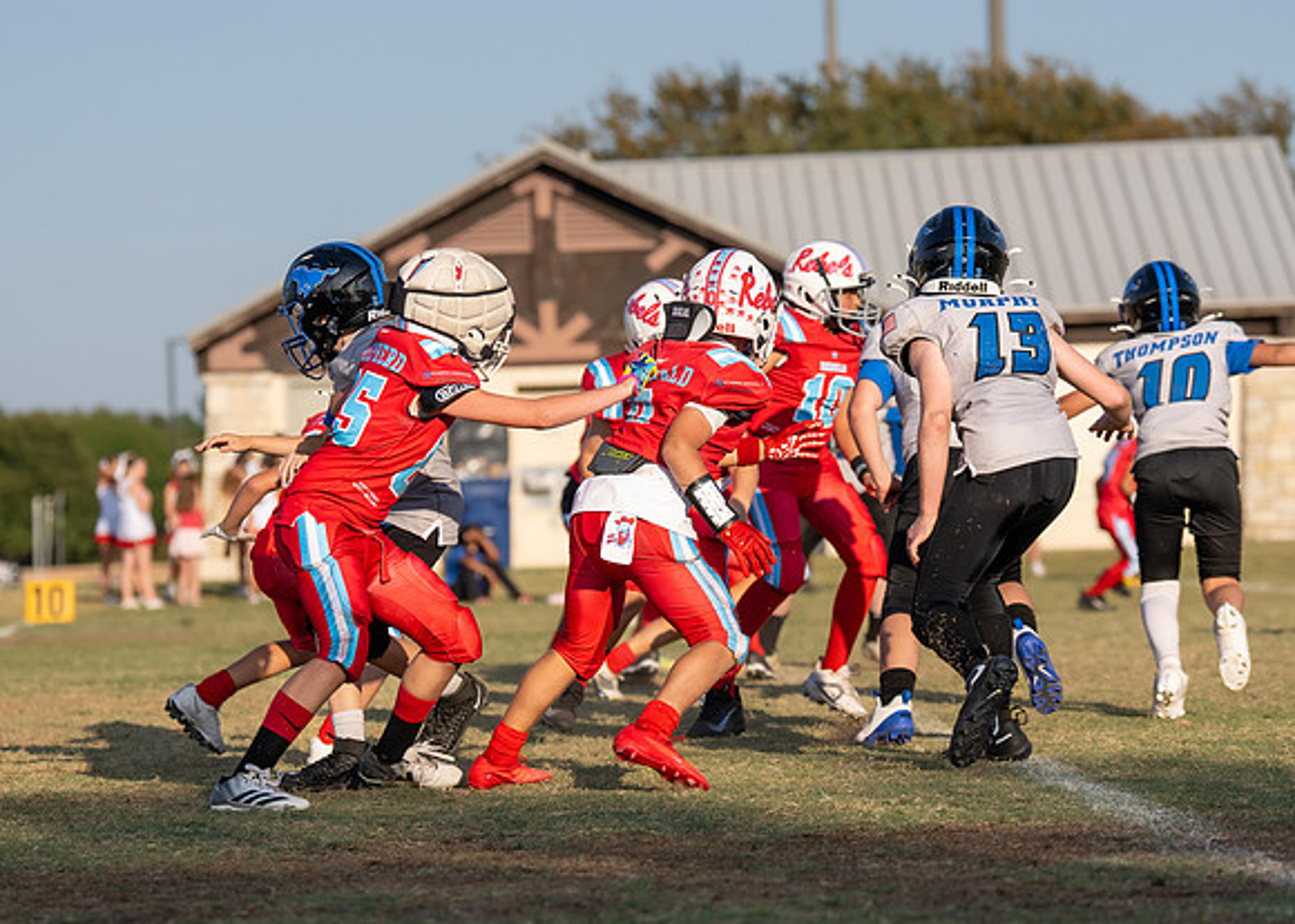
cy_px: 556
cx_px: 706
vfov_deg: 8.8
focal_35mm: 163
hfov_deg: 12.3
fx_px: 6003
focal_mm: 108
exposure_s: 1/2500
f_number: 3.2
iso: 125
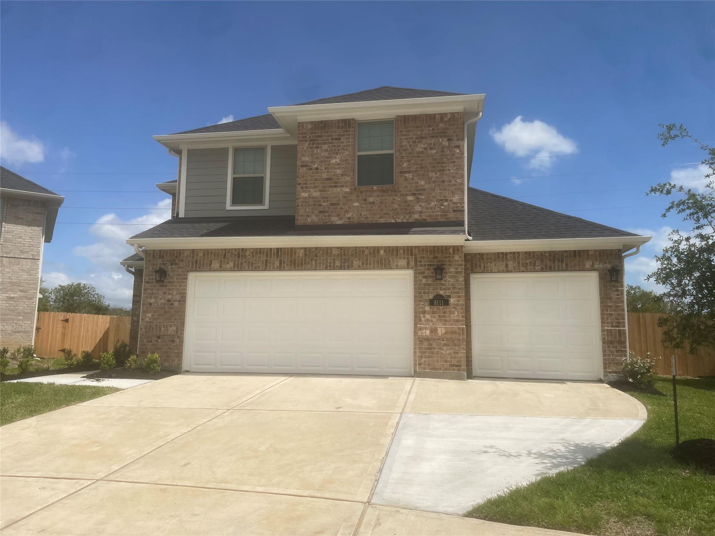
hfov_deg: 67.3
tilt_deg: +8.1
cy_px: 268
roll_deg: -0.6
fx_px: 537
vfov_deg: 53.1
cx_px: 358
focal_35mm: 26
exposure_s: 1/7299
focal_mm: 4.2
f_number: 1.6
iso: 32
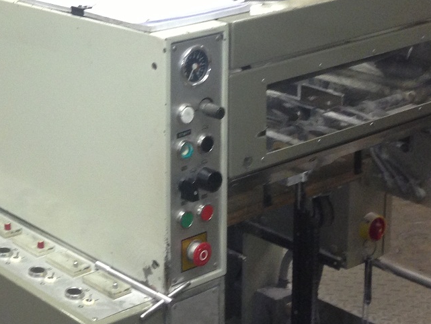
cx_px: -35
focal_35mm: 84
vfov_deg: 17.5
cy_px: 72
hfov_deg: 22.1
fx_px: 1046
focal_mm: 4.13
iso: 125
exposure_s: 1/20
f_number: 2.4
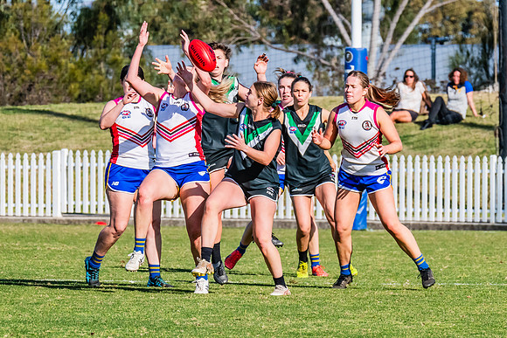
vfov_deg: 2.3
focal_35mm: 596
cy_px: 148
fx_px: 8394
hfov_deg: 3.5
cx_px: 226
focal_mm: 310
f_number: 11
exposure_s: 1/1600
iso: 800
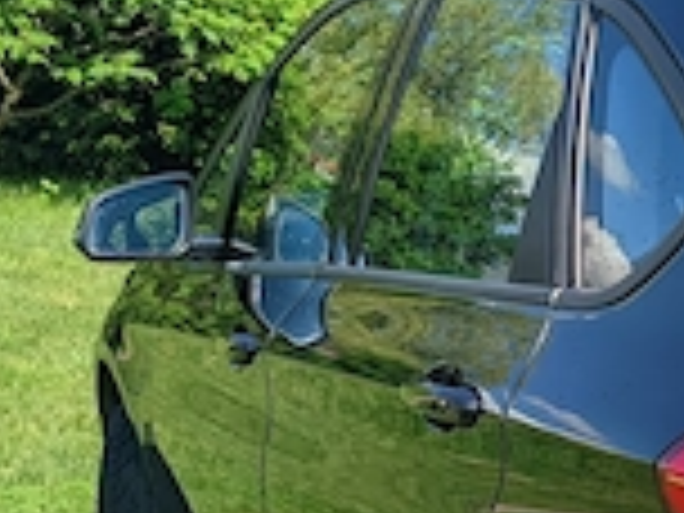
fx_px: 1798
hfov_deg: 18.1
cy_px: 536
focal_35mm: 91
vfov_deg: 15.9
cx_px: 1148
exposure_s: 1/1631
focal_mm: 5.56
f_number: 1.8
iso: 92
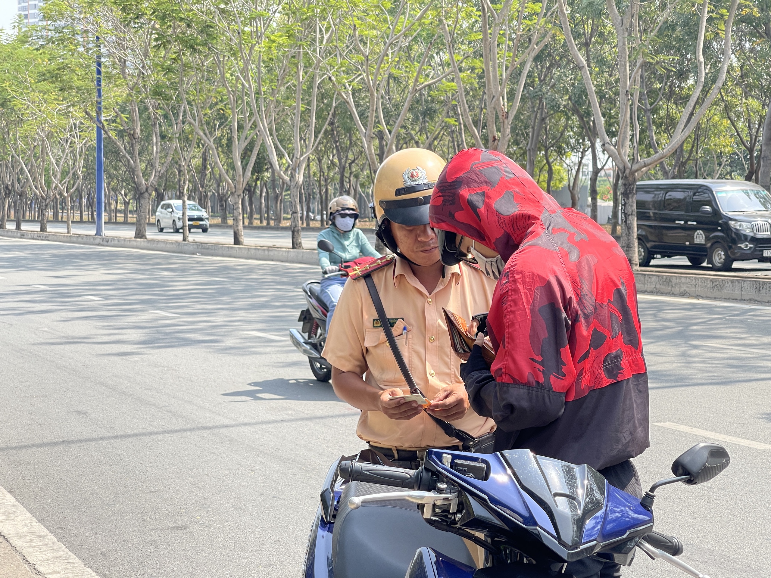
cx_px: 386
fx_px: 1425
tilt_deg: -3.5
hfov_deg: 30.3
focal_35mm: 64
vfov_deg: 22.9
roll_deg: -0.2
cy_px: 289
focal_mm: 7.5
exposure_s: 1/344
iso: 20
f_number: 2.2
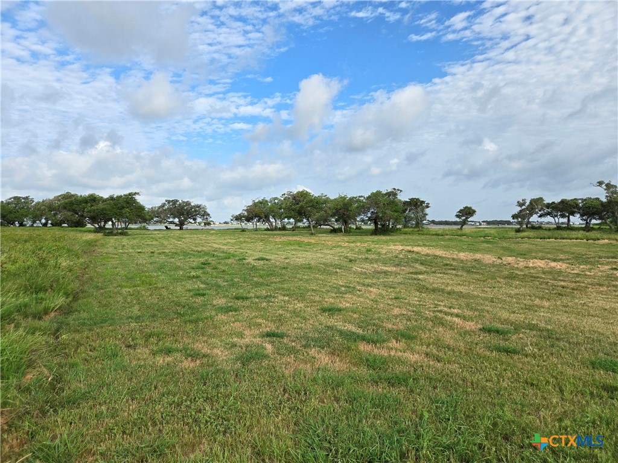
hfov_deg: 73.9
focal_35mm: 23
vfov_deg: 58.9
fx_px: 411
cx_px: 309
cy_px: 232
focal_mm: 5.4
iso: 64
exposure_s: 1/2921
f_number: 1.8
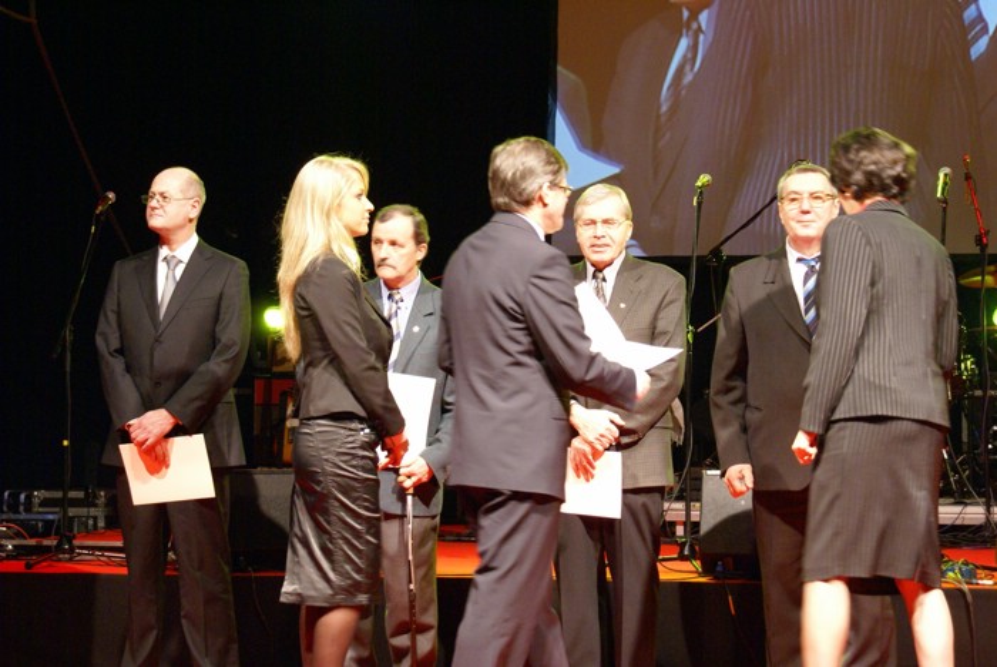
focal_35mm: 82
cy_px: 334
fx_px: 2287
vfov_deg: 16.6
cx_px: 498
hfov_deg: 24.6
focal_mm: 55
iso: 800
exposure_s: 1/25
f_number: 5.6
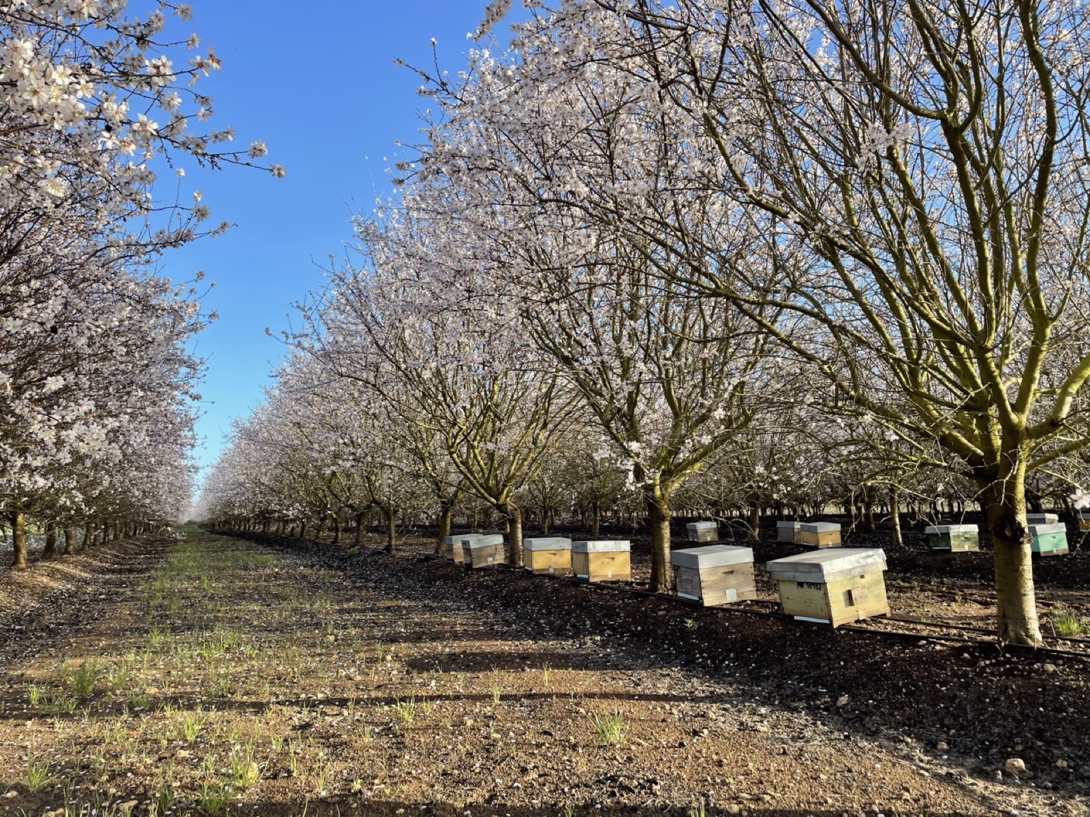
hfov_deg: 67.3
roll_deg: +3.0
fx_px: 819
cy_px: 408
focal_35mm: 26
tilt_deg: +6.3
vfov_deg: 53.1
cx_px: 545
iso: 32
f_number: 1.6
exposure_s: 1/895
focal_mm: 4.2
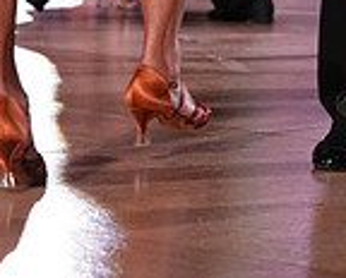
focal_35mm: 230
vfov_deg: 6.4
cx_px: 273
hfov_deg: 8.4
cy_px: -410
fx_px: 2362
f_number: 4
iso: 2000
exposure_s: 1/400
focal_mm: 61
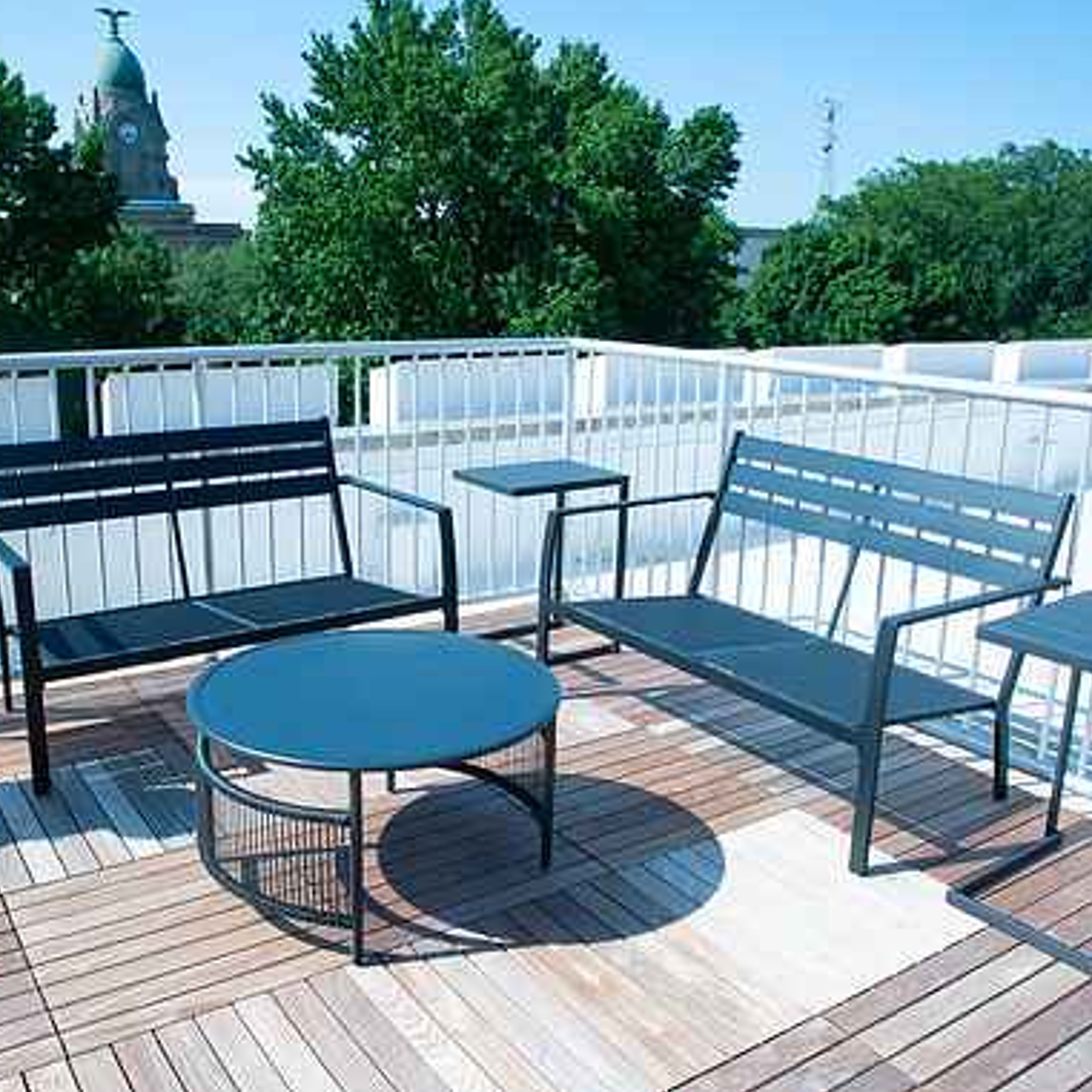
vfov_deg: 52.5
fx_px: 1106
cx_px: 467
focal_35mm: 31
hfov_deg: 52.3
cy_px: 542
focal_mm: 24
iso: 400
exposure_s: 1/200
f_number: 22
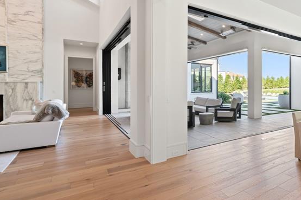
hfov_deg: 63.8
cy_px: 88
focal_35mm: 24
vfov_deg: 52.9
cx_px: 261
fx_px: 200
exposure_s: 1/2
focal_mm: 13
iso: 125
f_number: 9
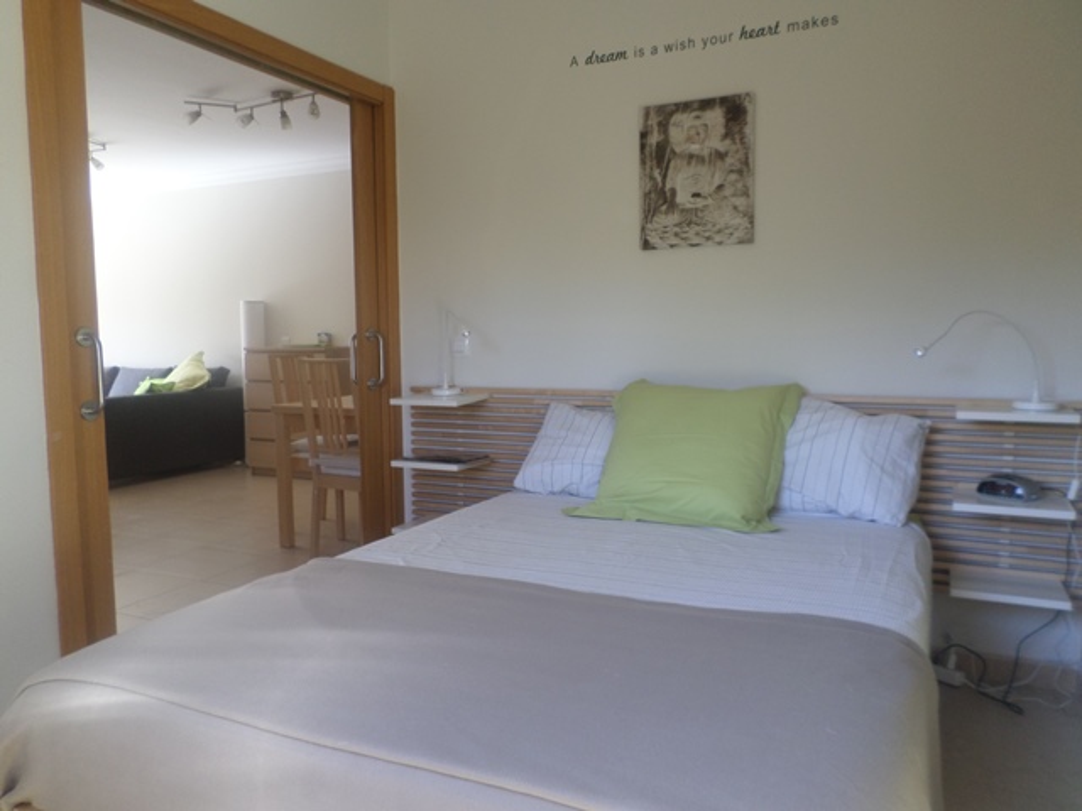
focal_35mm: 25
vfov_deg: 54.9
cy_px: 406
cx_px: 541
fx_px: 781
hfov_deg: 69.4
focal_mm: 4.5
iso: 80
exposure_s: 1/45
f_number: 2.5
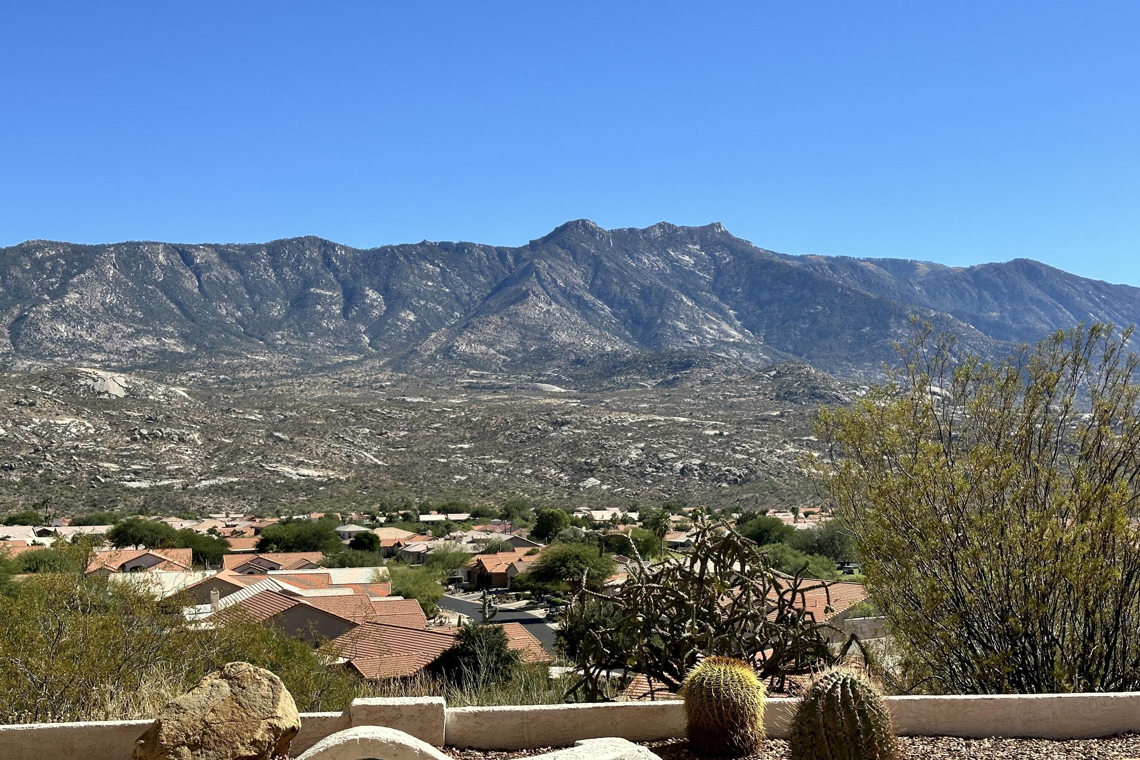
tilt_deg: +2.3
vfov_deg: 27.0
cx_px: 570
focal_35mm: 50
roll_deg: -0.3
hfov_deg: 39.6
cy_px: 402
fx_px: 1583
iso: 64
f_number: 1.78
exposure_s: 1/3731
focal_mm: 6.86
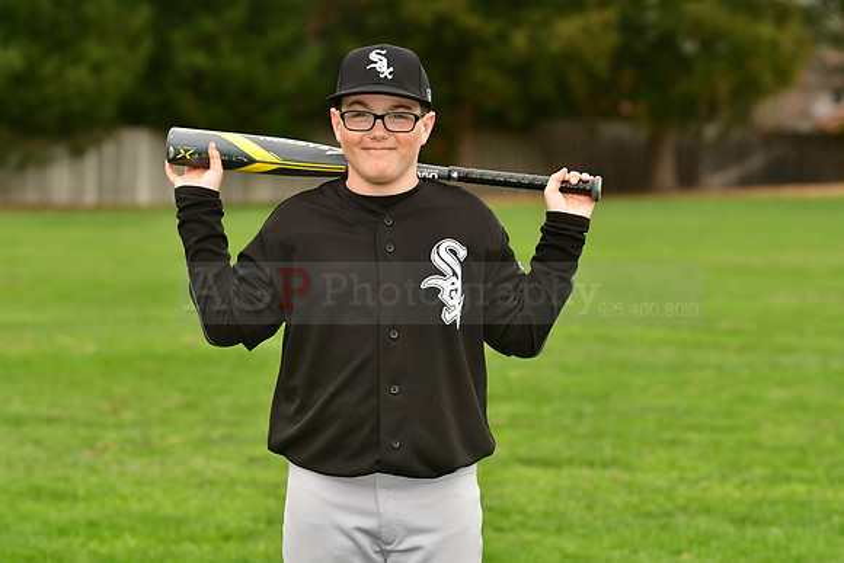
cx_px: 422
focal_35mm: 158
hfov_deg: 13.0
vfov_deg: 8.7
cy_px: 282
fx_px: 3693
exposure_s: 1/1000
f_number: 4
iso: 320
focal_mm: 105
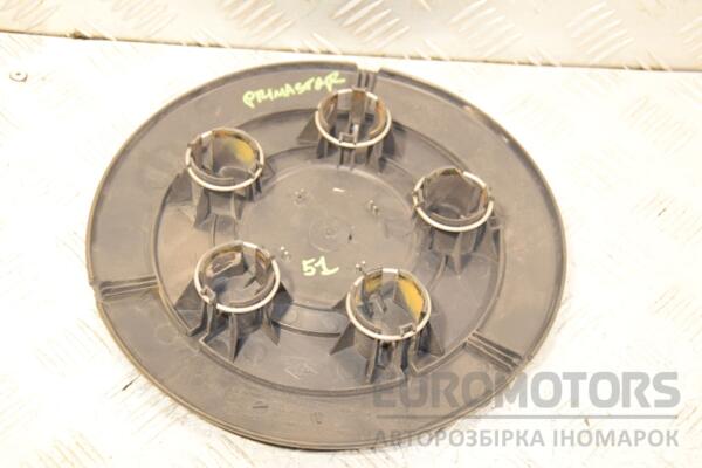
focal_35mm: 63
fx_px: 1228
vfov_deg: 21.6
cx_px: 351
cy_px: 234
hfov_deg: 31.9
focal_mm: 42
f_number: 5.6
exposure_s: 1/125
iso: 1600
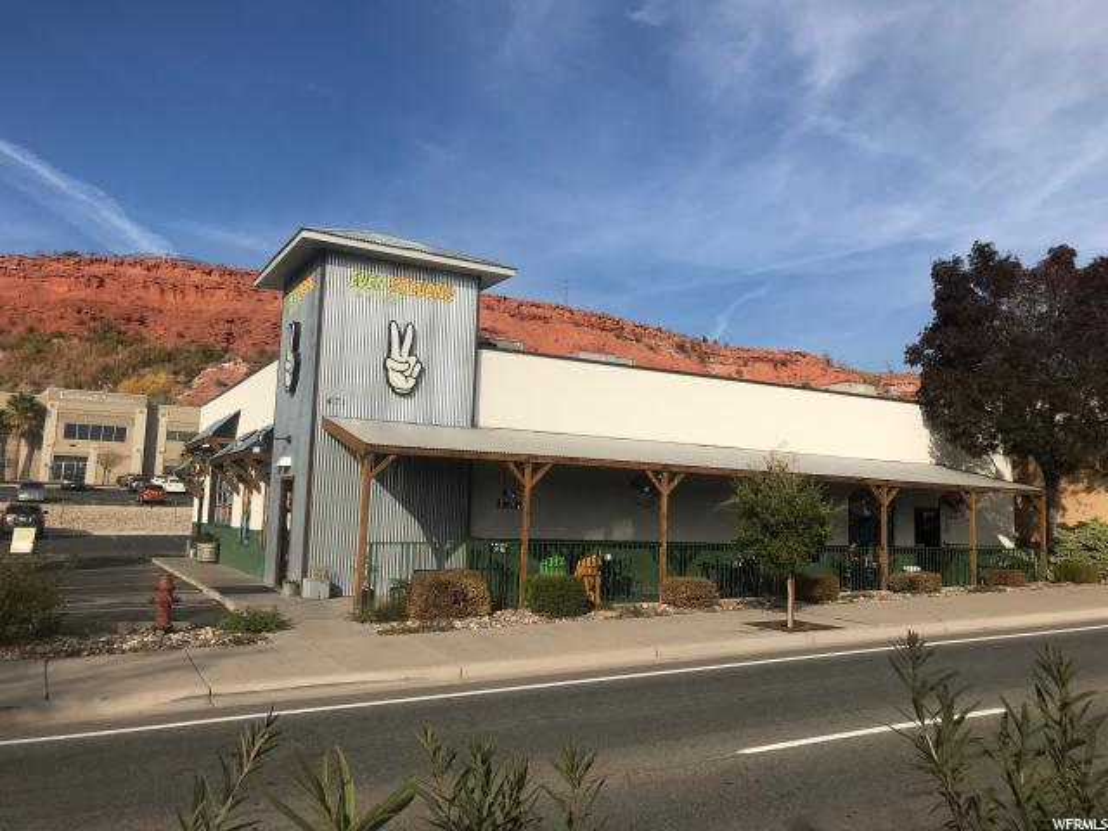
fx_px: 896
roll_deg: -2.2
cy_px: 416
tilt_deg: +7.7
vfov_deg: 49.7
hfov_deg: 63.4
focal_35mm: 28
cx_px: 554
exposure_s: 1/3300
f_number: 1.8
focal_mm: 3.99
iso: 20
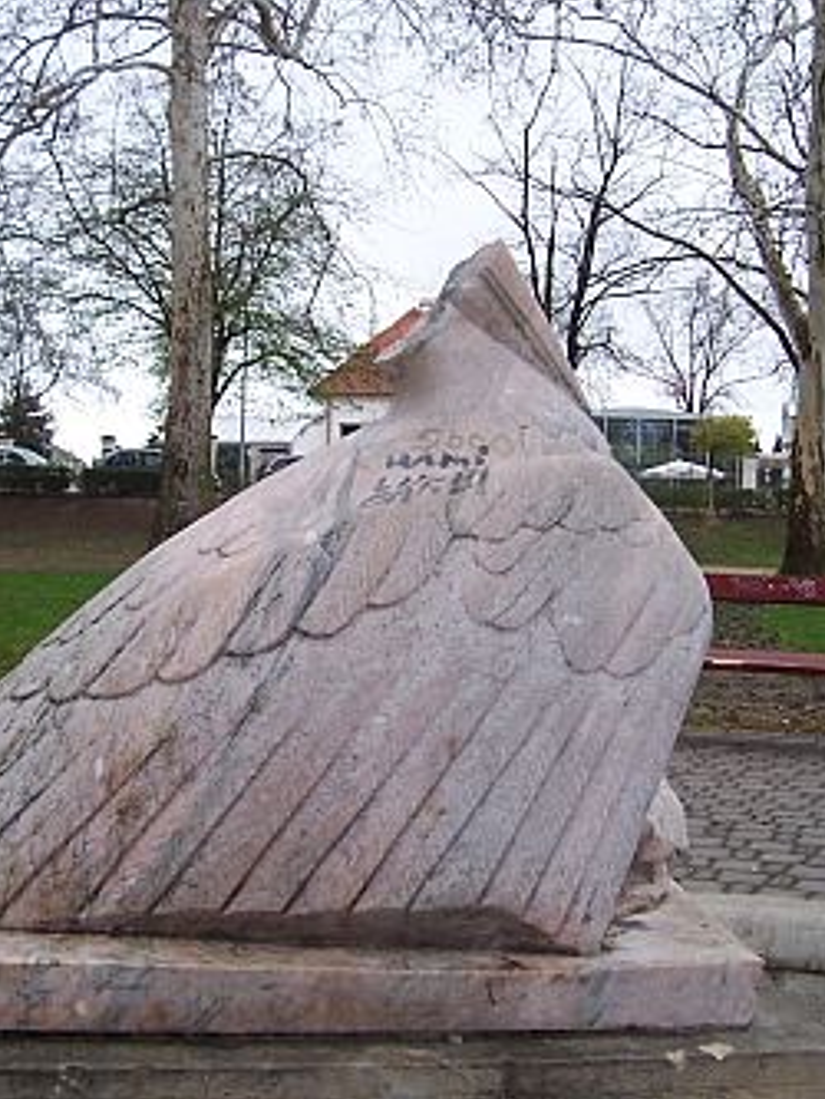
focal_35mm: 46
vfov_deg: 41.2
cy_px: 551
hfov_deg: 31.5
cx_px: 465
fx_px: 1461
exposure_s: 1/250
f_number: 2.7
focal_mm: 5.6
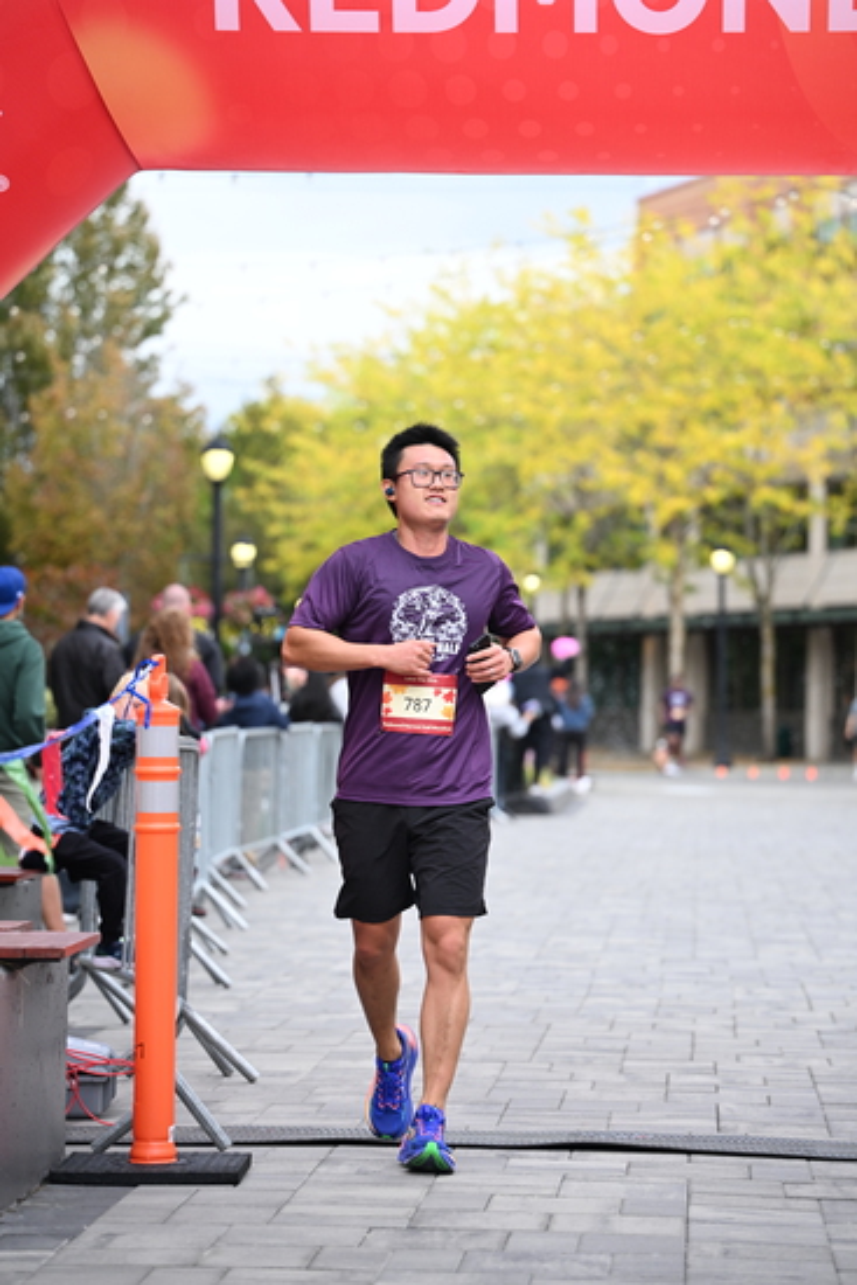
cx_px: 428
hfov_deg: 13.4
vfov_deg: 20.0
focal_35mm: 102
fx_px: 3640
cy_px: 642
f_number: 2.8
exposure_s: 1/1600
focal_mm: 102
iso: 640
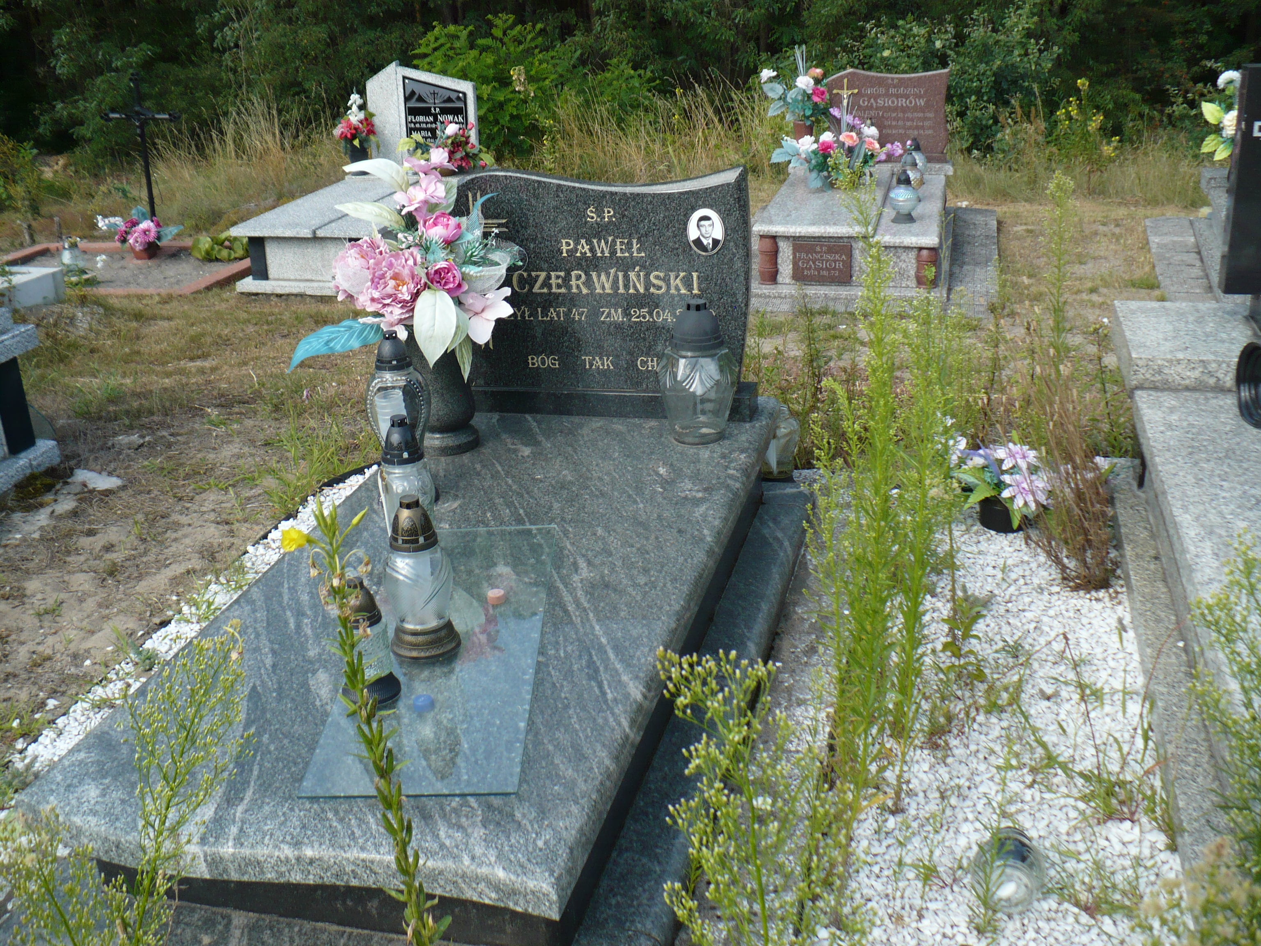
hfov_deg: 50.1
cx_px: 630
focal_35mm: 37
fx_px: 1348
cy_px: 473
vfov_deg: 38.7
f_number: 2.8
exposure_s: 1/640
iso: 100
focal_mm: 6.1
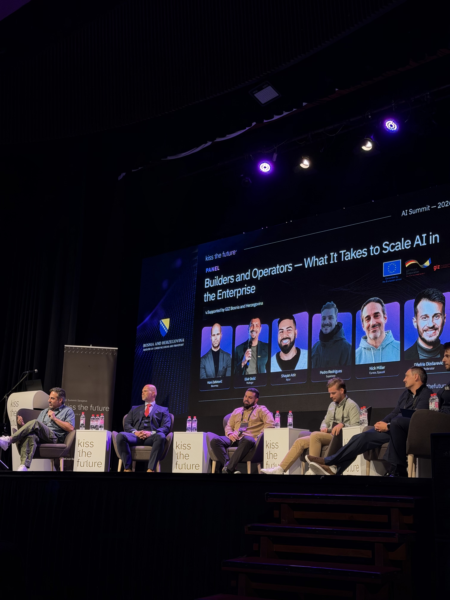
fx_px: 832
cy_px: 300
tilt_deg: +13.0
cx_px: 225
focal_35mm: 48
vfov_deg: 39.7
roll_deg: -1.6
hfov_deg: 30.3
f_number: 1.78
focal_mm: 6.76
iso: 100
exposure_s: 1/75
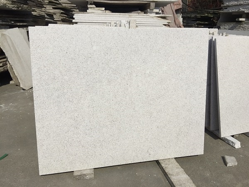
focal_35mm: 29
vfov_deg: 48.2
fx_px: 209
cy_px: 94
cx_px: 124
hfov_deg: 61.7
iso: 32
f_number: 2.2
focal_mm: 4.15
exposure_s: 1/6623
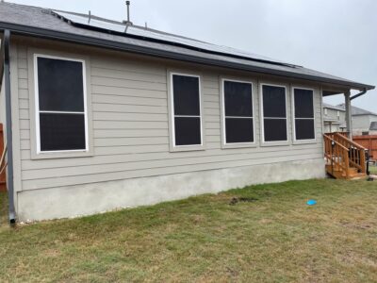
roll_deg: +2.6
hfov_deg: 67.3
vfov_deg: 53.1
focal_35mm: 26
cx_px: 188
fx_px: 283
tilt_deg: -0.5
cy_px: 142
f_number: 1.6
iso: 32
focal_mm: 4.2
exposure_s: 1/286
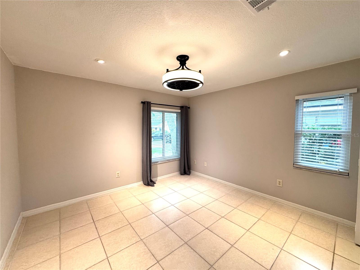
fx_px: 146
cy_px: 135
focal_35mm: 14
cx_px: 180
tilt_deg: -3.4
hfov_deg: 102.1
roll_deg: -0.1
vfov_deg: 85.7
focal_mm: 2.22
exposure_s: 1/120
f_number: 2.2
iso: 250
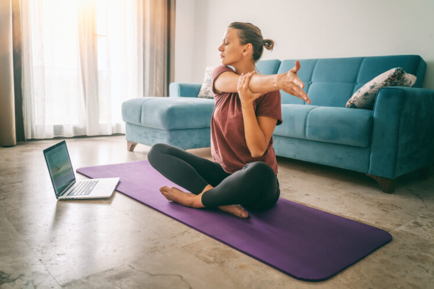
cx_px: 218
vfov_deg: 44.9
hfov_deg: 63.7
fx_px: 349
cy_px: 142
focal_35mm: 29
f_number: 2.8
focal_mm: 28
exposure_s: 1/100
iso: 400
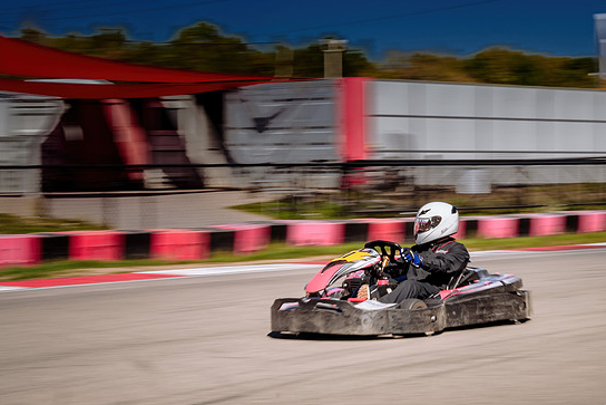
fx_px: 1768
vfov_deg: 13.0
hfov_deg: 19.5
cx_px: 312
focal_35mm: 105
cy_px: 258
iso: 64
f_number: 14
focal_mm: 70
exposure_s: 1/50
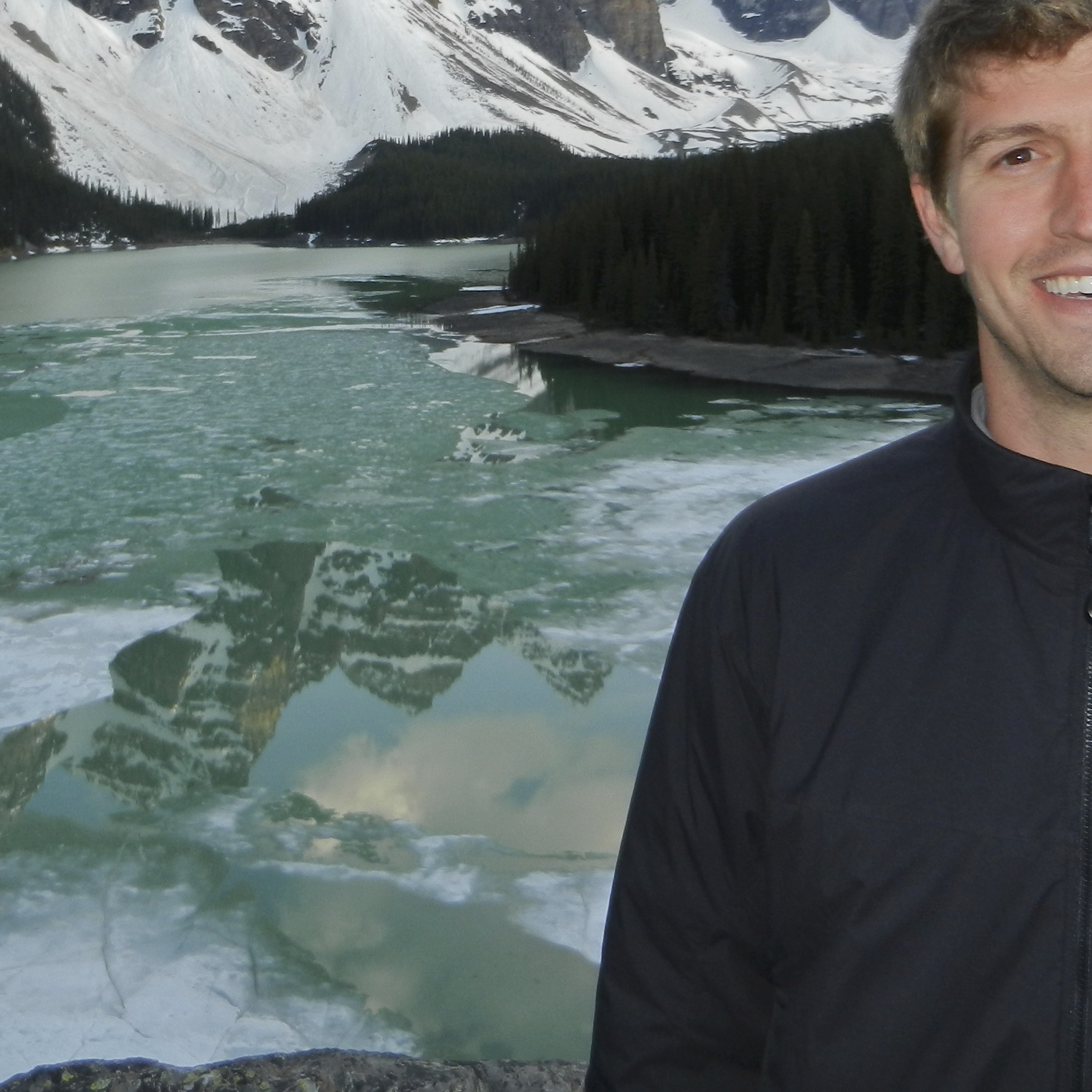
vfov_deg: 36.7
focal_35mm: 45
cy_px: 271
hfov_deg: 37.2
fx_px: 1606
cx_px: 375
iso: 160
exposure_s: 1/250
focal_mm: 4.5
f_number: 3.5
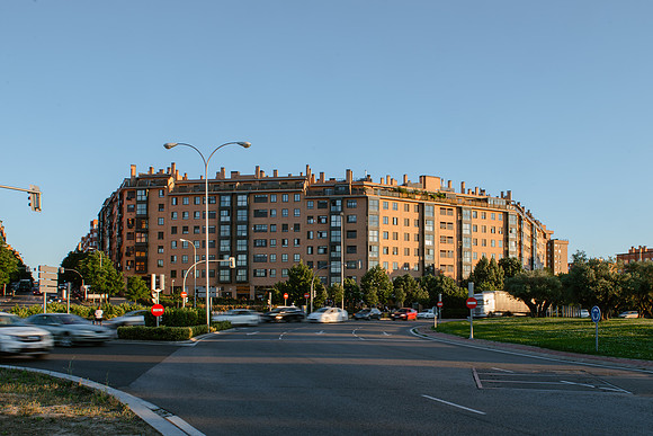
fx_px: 576
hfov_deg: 58.9
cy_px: 288
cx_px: 371
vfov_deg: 41.0
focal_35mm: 32
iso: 80
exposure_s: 1/13
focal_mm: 24
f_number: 16
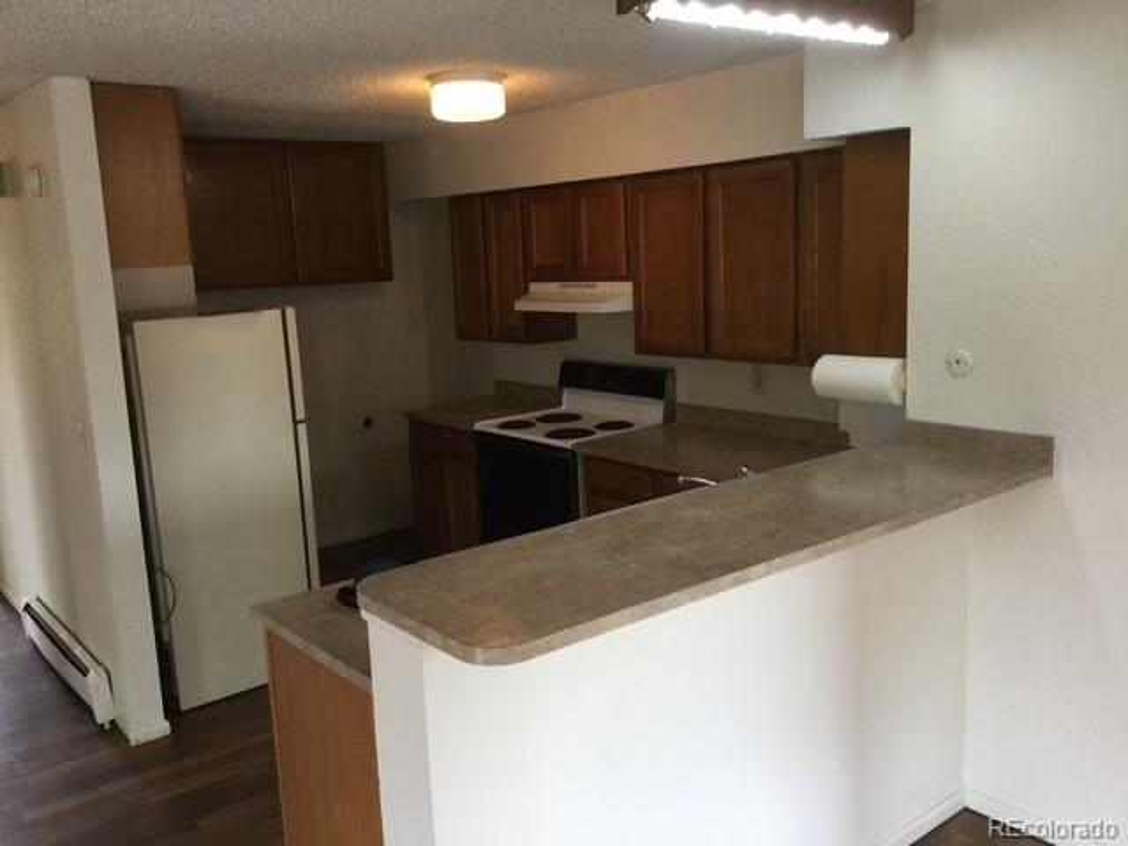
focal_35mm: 31
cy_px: 423
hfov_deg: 58.4
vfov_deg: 45.4
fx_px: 1010
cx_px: 564
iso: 80
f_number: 2.4
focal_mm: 3.3
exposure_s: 1/30
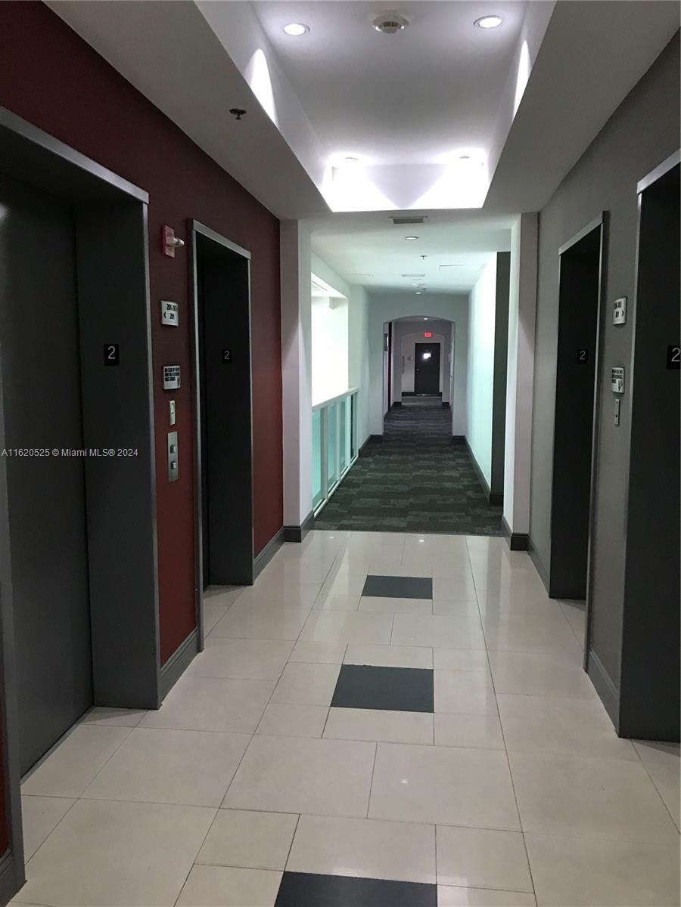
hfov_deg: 49.7
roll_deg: -0.6
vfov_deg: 63.4
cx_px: 340
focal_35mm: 28
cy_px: 454
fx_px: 734
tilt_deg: -5.1
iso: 80
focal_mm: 3.99
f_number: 1.8
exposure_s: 1/15
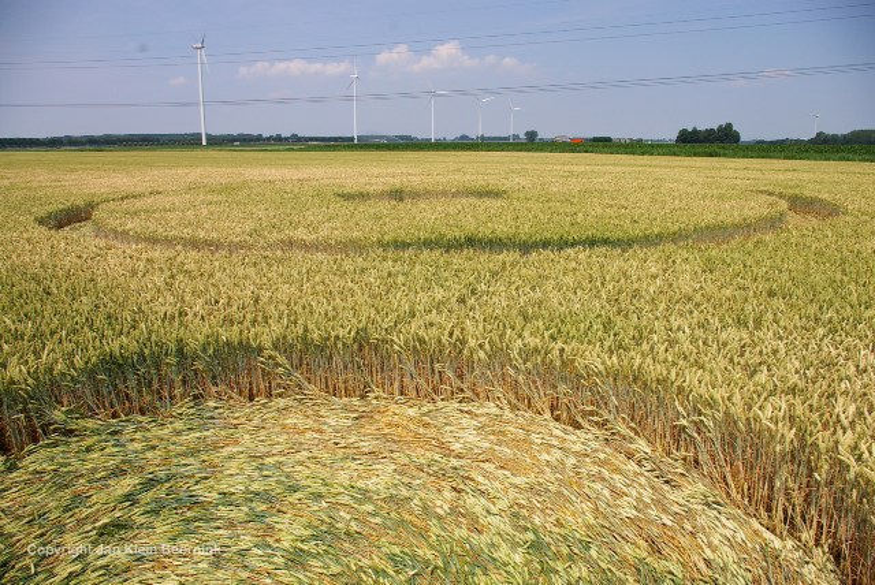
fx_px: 657
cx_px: 438
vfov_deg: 48.0
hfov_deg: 67.3
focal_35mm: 27
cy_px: 292
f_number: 11
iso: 400
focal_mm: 18
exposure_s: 1/500
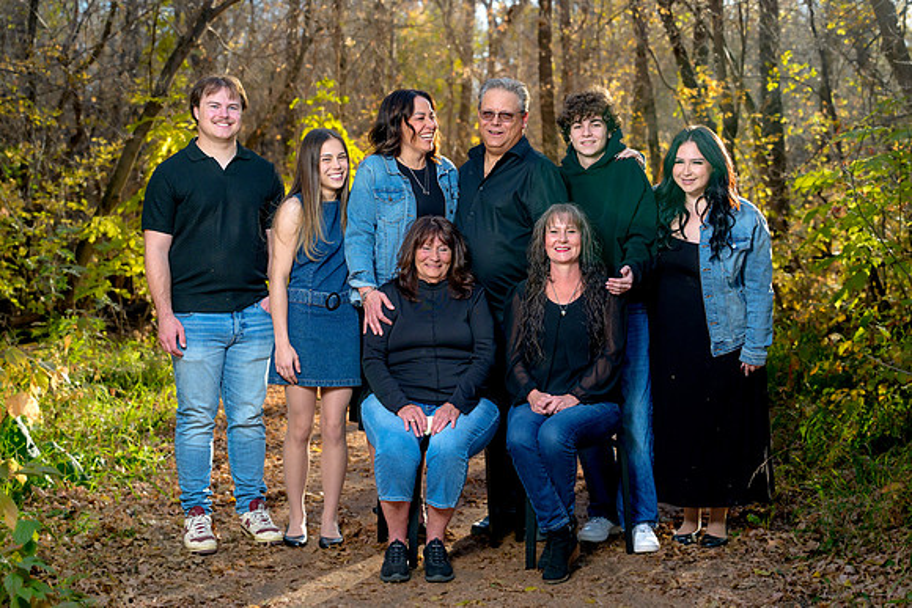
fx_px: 1579
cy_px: 304
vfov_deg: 21.8
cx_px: 446
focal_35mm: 62
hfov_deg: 32.2
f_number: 4
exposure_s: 1/160
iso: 640
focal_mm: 60
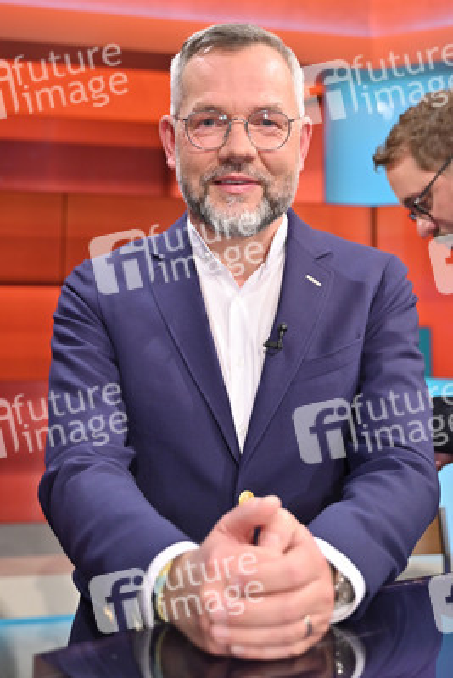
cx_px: 226
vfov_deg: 54.4
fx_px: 660
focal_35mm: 35
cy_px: 339
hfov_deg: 37.9
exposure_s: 1/200
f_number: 2.8
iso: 1600
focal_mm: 35
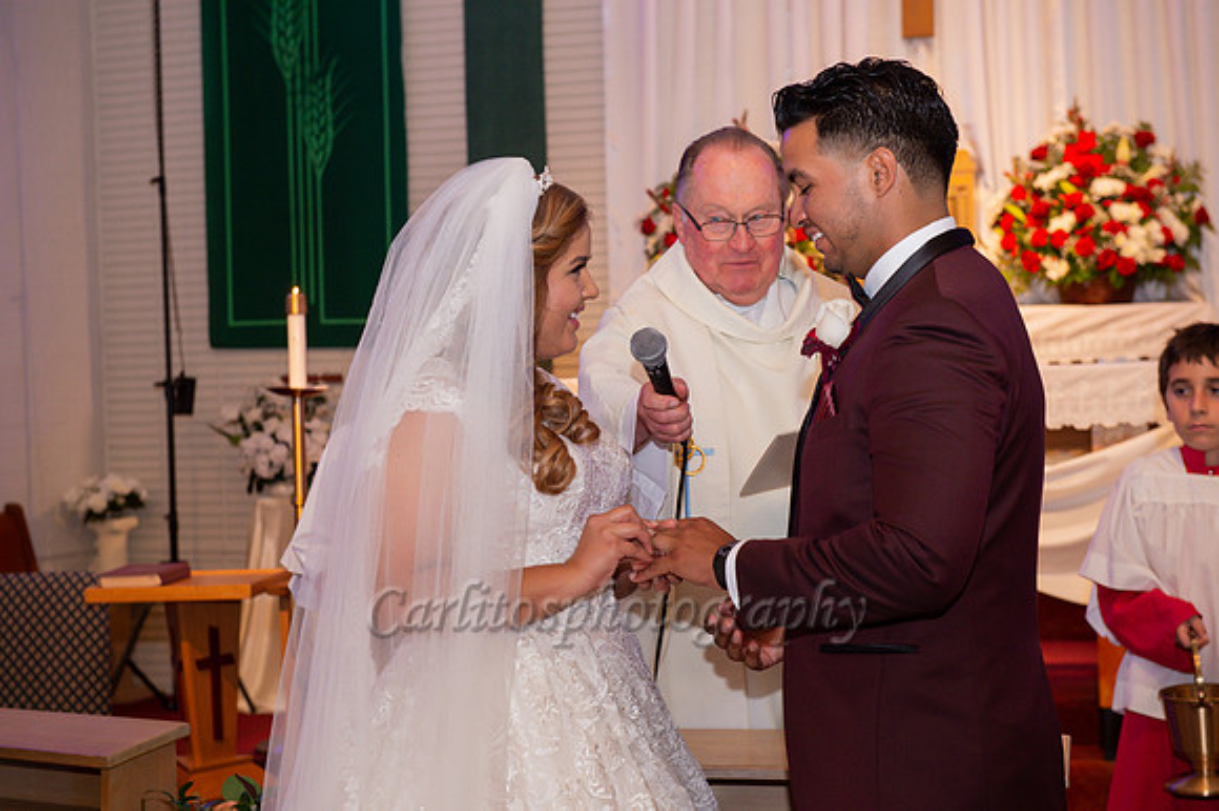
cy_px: 406
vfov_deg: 19.4
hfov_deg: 28.9
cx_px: 610
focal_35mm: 70
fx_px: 2369
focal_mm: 70
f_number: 4.5
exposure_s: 1/60
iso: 1250
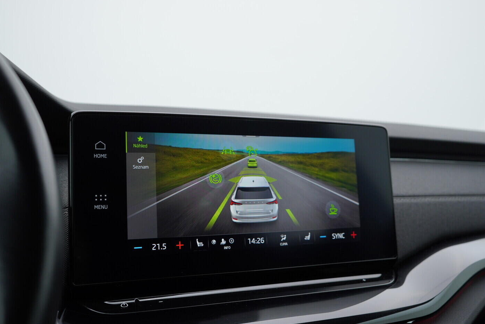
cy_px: 162
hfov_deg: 51.9
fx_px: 498
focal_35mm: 37
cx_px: 247
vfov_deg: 35.9
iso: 125
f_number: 4
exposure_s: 1/60
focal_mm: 24
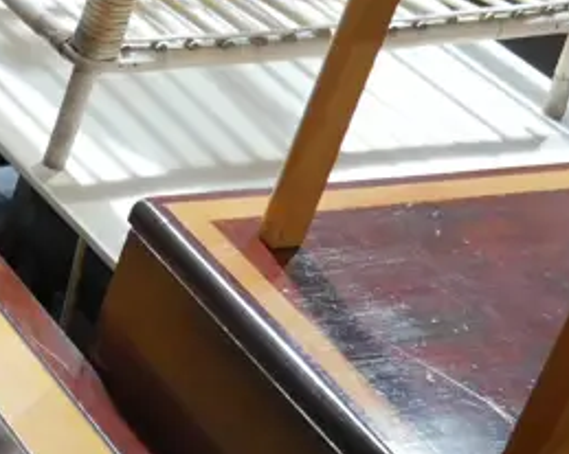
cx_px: -330
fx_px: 1818
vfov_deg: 14.0
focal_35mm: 108
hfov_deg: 16.0
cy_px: -15
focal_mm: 14
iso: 800
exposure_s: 1/60
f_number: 3.5
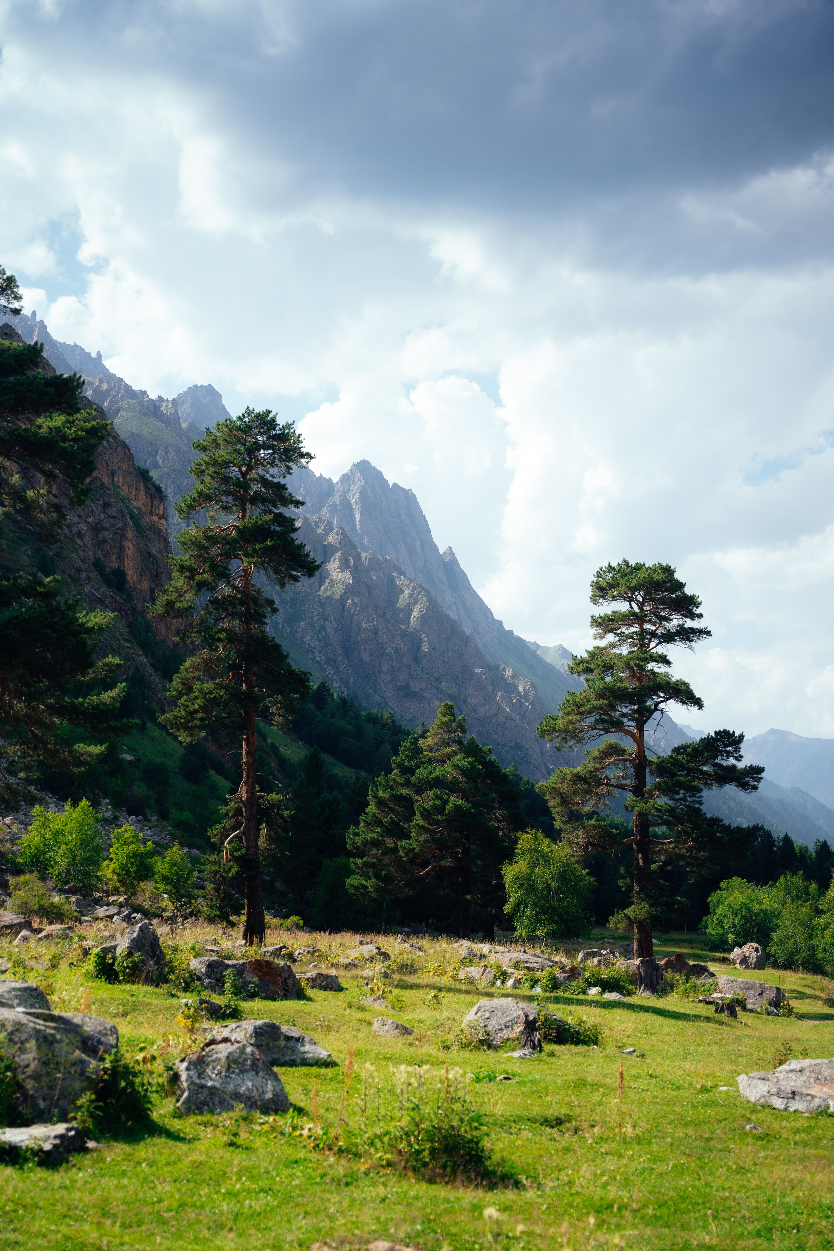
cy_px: 626
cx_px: 417
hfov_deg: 26.8
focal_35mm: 50
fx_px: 1748
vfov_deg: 39.4
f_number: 2.8
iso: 250
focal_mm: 50.3
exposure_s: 1/3200
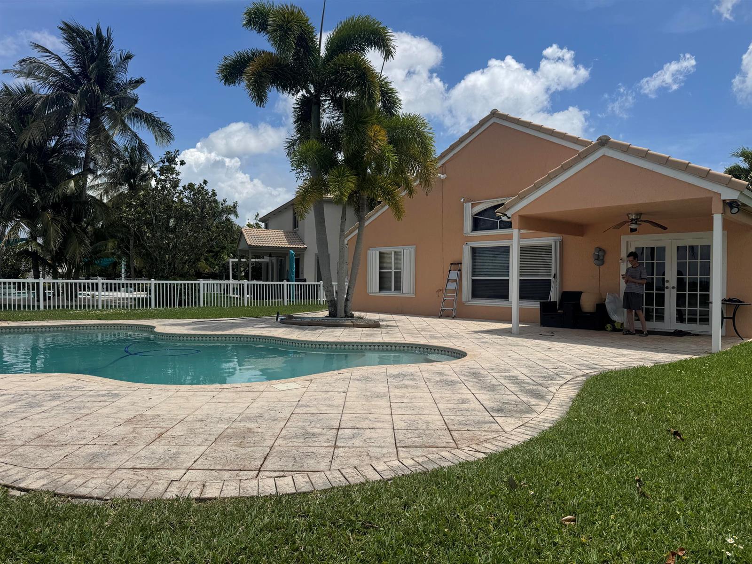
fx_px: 521
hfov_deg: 71.6
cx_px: 376
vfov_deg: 56.8
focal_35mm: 24
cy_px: 282
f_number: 1.78
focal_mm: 6.76
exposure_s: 1/7937
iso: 80
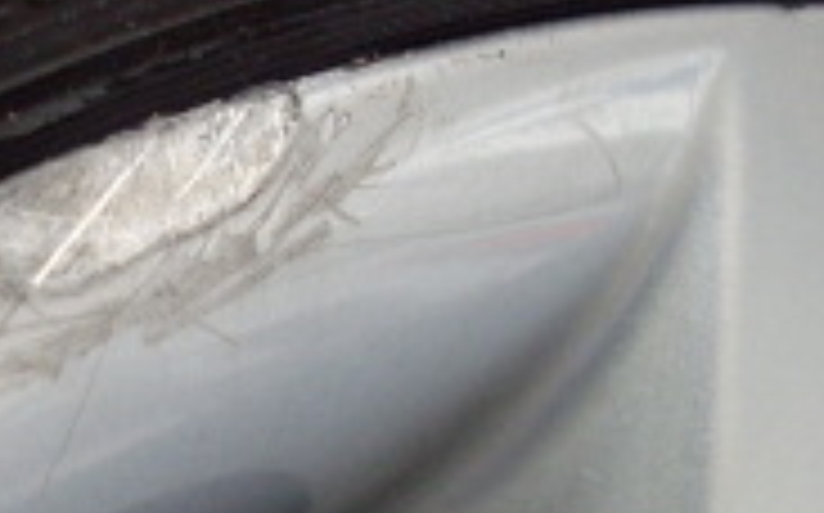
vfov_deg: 11.9
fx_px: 2468
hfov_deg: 18.4
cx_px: -36
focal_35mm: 110
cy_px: 356
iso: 156
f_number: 2.8
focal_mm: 6.2
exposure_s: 1/125
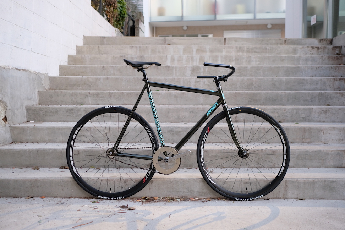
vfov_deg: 36.9
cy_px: 112
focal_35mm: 36
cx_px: 174
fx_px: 345
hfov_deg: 53.1
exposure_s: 1/125
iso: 640
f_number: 2
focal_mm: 23
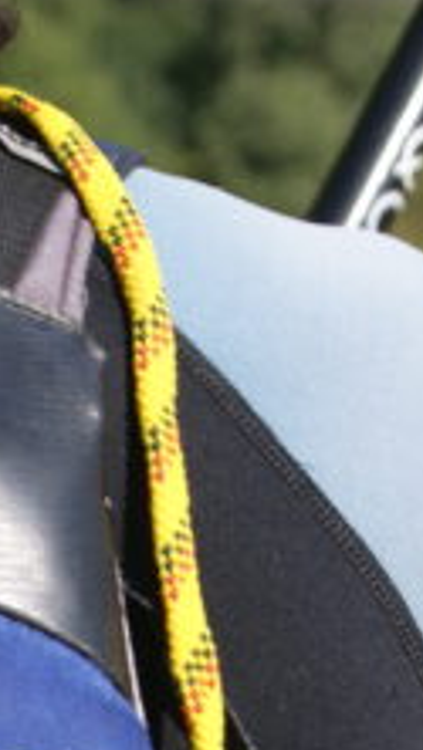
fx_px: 5954
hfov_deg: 4.0
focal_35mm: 299
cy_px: 848
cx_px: -281
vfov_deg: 7.2
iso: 100
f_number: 6.3
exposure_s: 1/250
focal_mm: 55
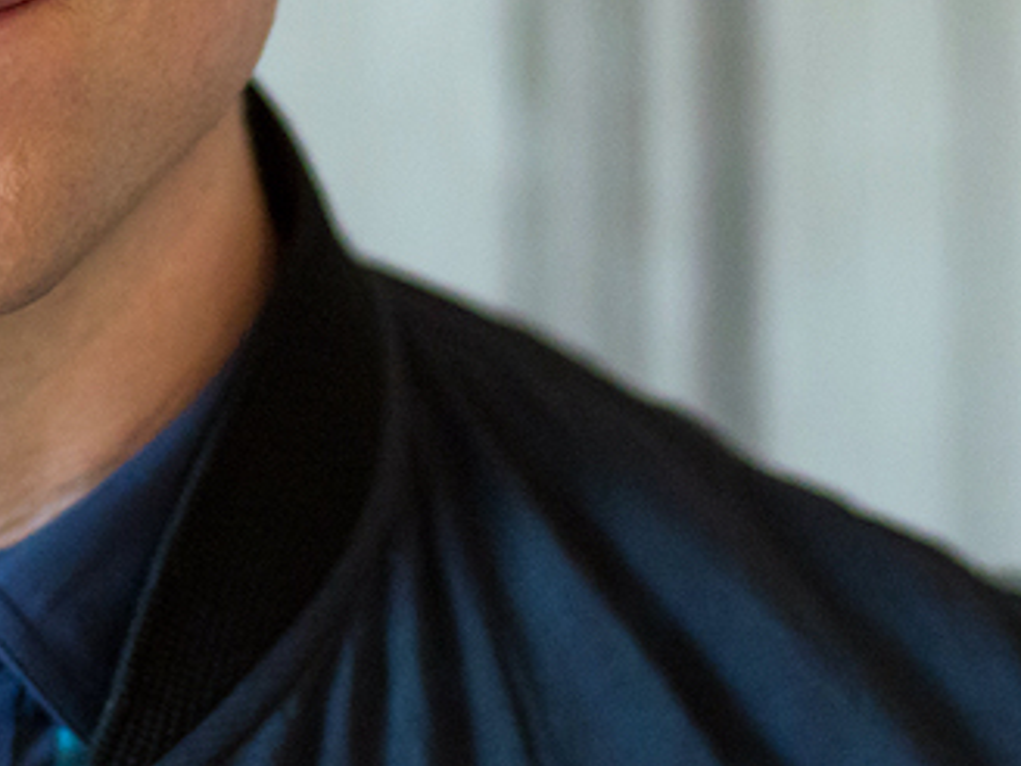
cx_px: 59
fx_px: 5191
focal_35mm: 176
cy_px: -145
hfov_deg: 11.1
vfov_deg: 8.4
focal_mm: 50
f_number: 2.5
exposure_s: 1/200
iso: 2000
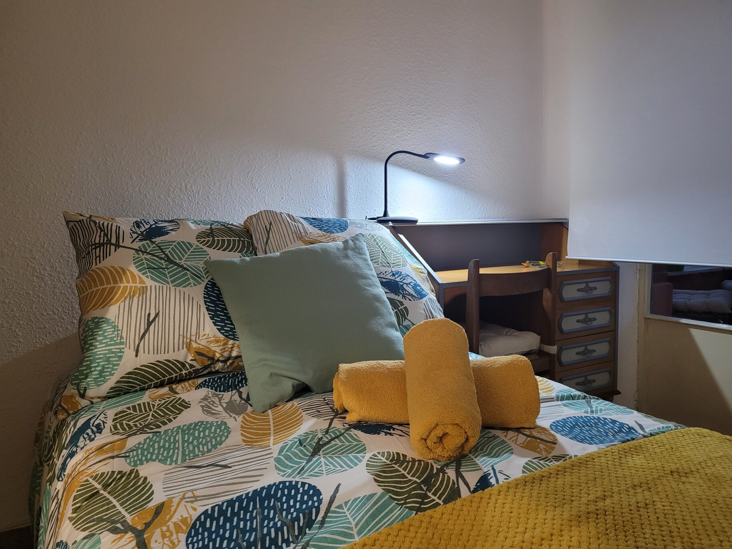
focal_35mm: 26
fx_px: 550
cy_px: 274
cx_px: 366
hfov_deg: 67.3
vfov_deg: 53.1
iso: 640
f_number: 1.8
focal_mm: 5.4
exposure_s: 1/50
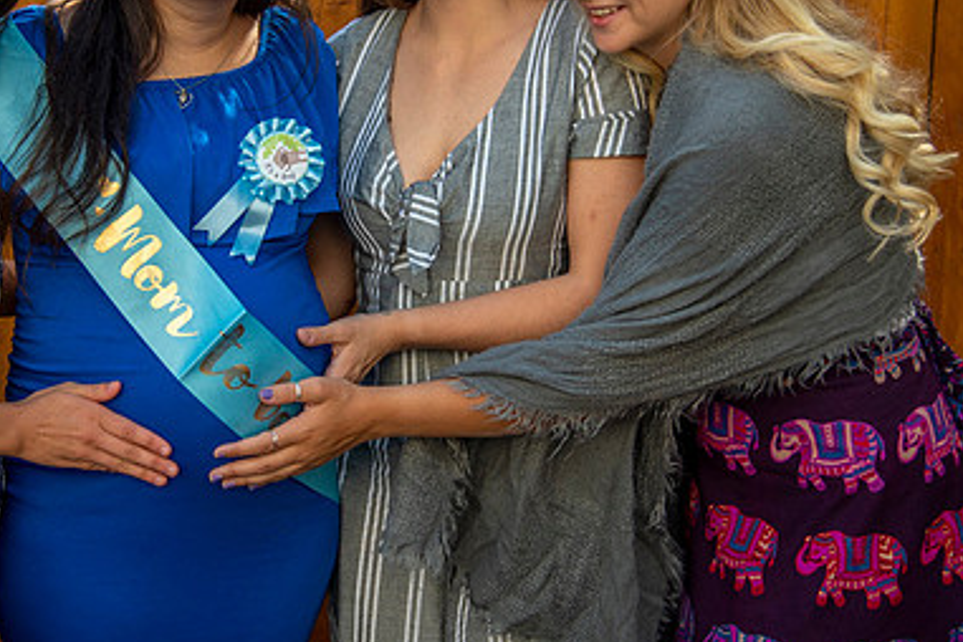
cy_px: 219
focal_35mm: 70
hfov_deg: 28.7
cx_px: 364
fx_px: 1872
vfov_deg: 19.4
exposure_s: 1/320
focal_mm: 46
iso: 125
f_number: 4
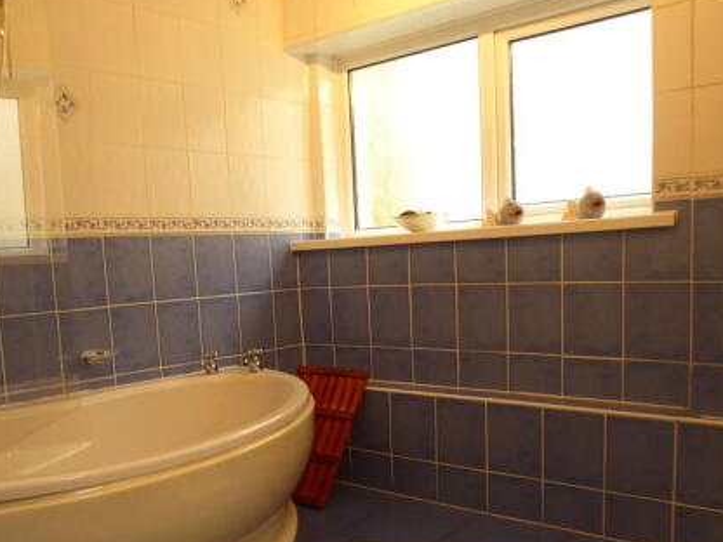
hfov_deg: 52.1
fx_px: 731
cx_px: 275
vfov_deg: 40.3
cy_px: 355
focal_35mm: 35
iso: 400
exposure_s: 1/30
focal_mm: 4.3
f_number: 3.3
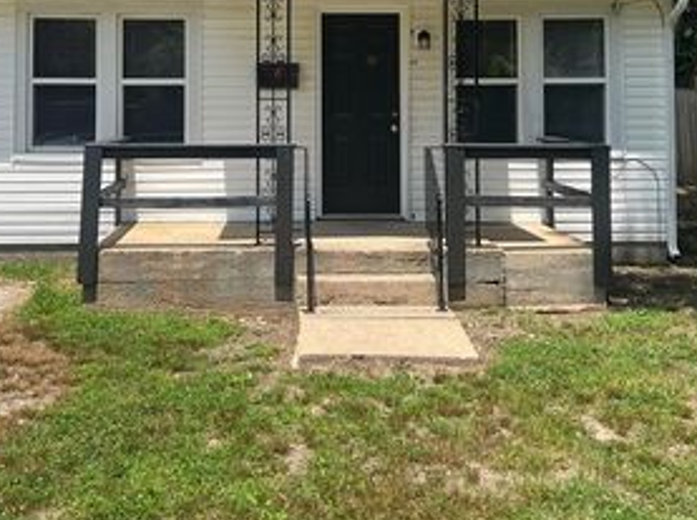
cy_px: 82
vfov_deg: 29.9
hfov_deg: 40.4
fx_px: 945
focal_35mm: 47
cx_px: 312
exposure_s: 1/3460
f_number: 1.5
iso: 50
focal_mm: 5.7
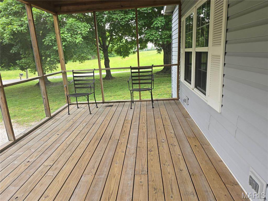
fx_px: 178
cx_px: 134
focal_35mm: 23
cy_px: 100
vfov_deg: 58.9
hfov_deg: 73.9
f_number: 1.7
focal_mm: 6.3
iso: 80
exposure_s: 1/180
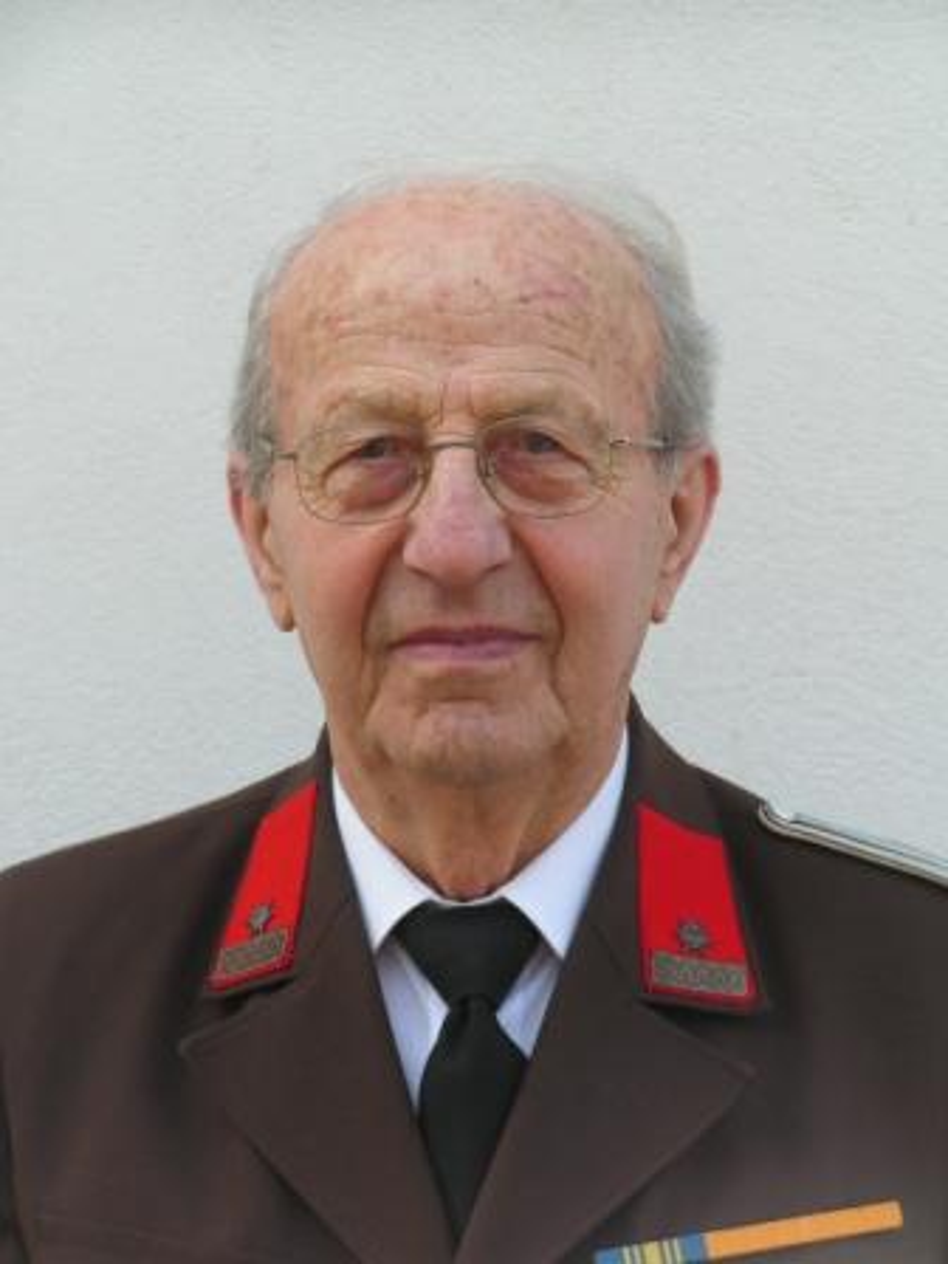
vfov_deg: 12.4
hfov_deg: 9.3
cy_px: 632
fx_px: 5806
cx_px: 474
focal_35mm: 159
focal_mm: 26.4
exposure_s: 1/125
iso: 50
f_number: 3.5
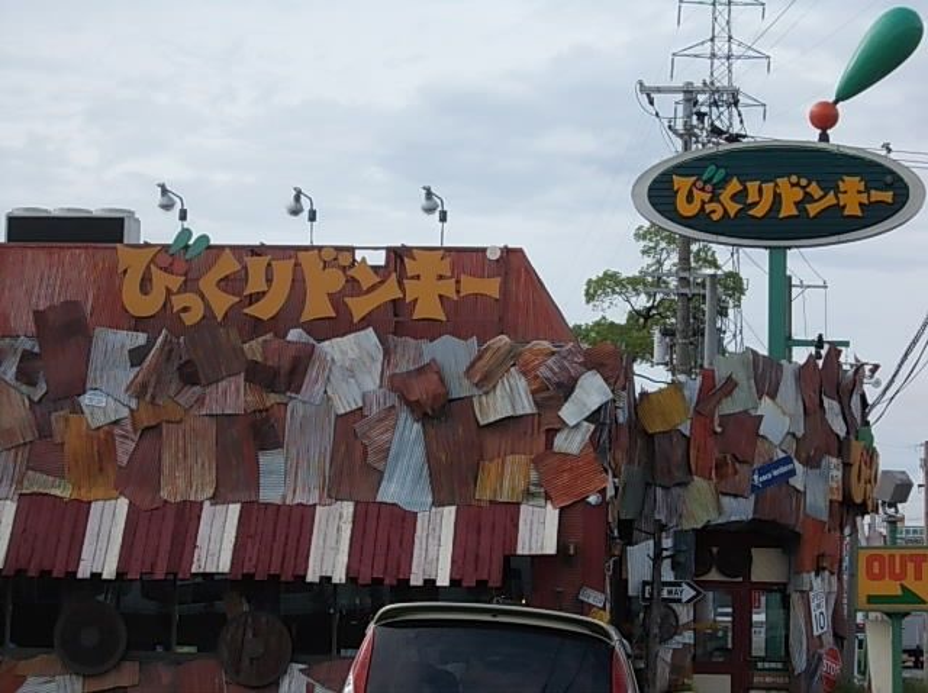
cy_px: 346
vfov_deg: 13.1
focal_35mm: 113
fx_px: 3025
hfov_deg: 17.4
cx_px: 464
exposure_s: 1/200
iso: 80
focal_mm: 16
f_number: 5.8
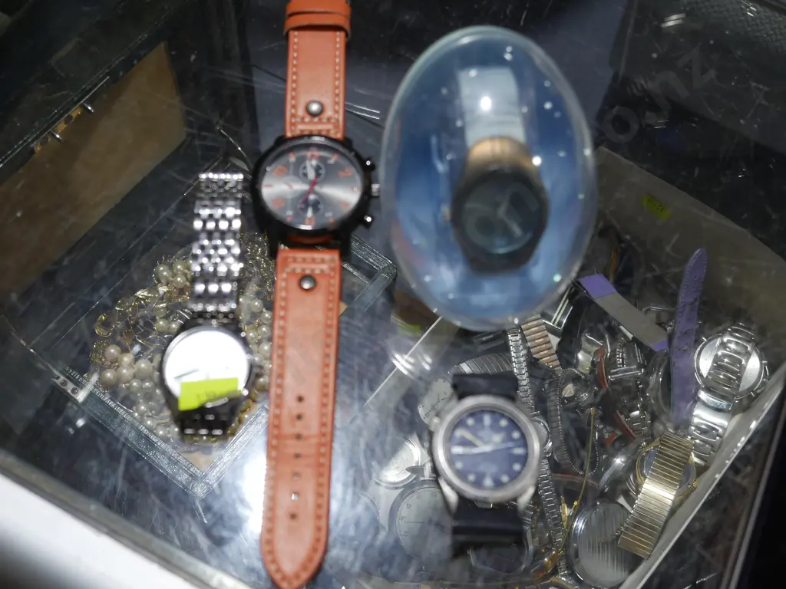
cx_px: 393
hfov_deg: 41.2
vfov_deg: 31.5
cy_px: 294
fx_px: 1044
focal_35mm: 46
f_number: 5.1
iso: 200
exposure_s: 1/60
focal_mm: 23
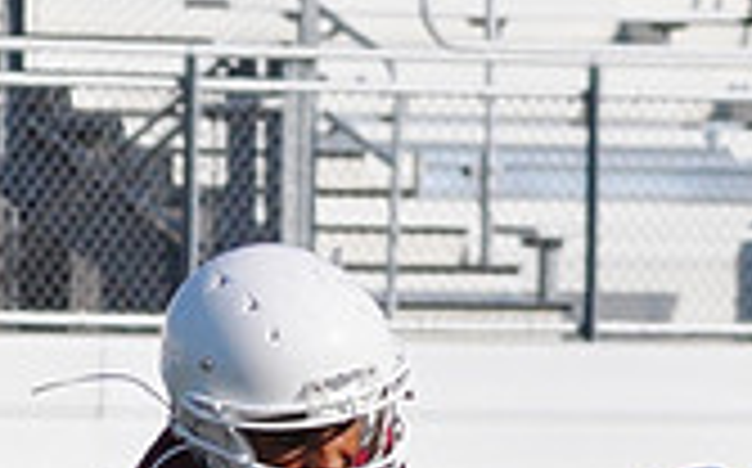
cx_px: 779
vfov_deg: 1.8
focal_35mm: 718
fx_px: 14696
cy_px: 826
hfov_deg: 2.9
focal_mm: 135
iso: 400
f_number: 7.1
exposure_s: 1/1600
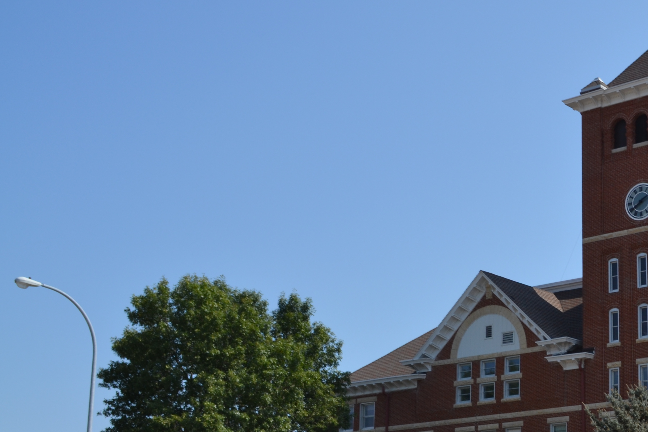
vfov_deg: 19.9
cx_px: 611
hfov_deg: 28.3
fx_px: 1224
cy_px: 312
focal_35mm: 68
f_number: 9
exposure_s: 1/200
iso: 100
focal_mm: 24
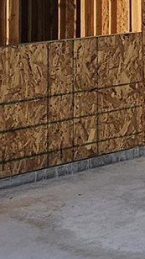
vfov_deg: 18.4
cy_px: -103
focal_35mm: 106
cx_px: 370
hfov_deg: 9.8
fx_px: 725
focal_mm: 2.2
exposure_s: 1/812
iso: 50
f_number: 2.2
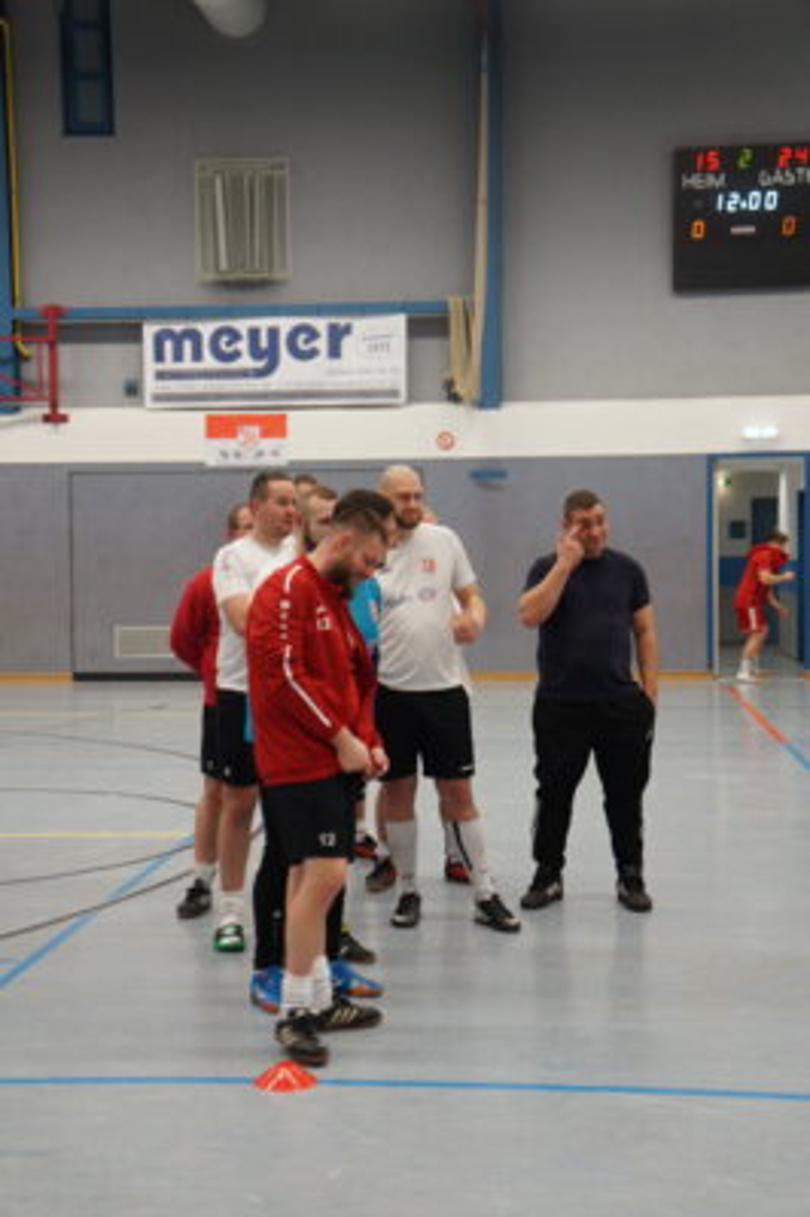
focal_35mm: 52
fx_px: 1775
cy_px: 608
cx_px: 405
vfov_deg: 37.9
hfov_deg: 25.7
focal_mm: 35
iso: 800
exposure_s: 1/60
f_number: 4.5
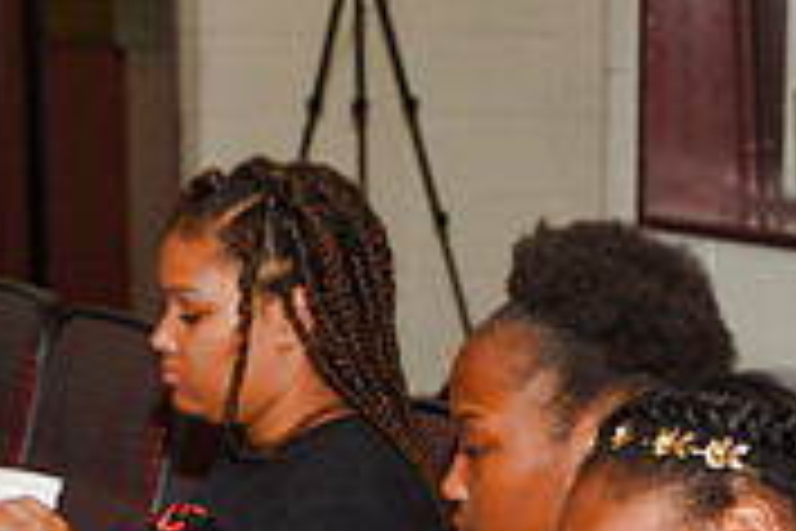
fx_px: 3626
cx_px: 405
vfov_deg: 8.2
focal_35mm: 164
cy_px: 794
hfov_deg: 12.5
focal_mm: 50
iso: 200
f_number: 5
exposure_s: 1/60
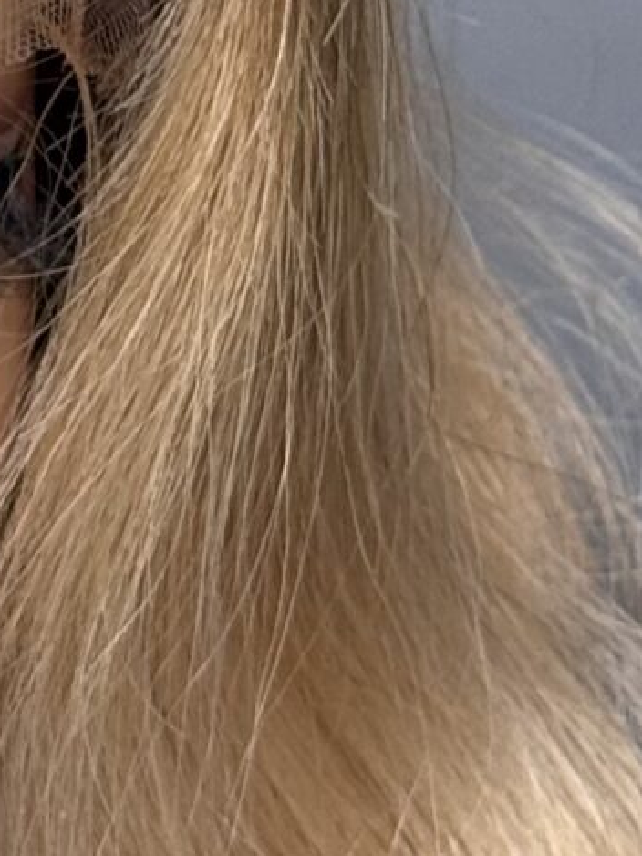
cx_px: -695
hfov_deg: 5.5
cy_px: 422
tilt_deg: -32.2
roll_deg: -1.0
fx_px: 6476
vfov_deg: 7.6
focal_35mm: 262
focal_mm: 6.76
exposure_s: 1/60
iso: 100
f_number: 1.78
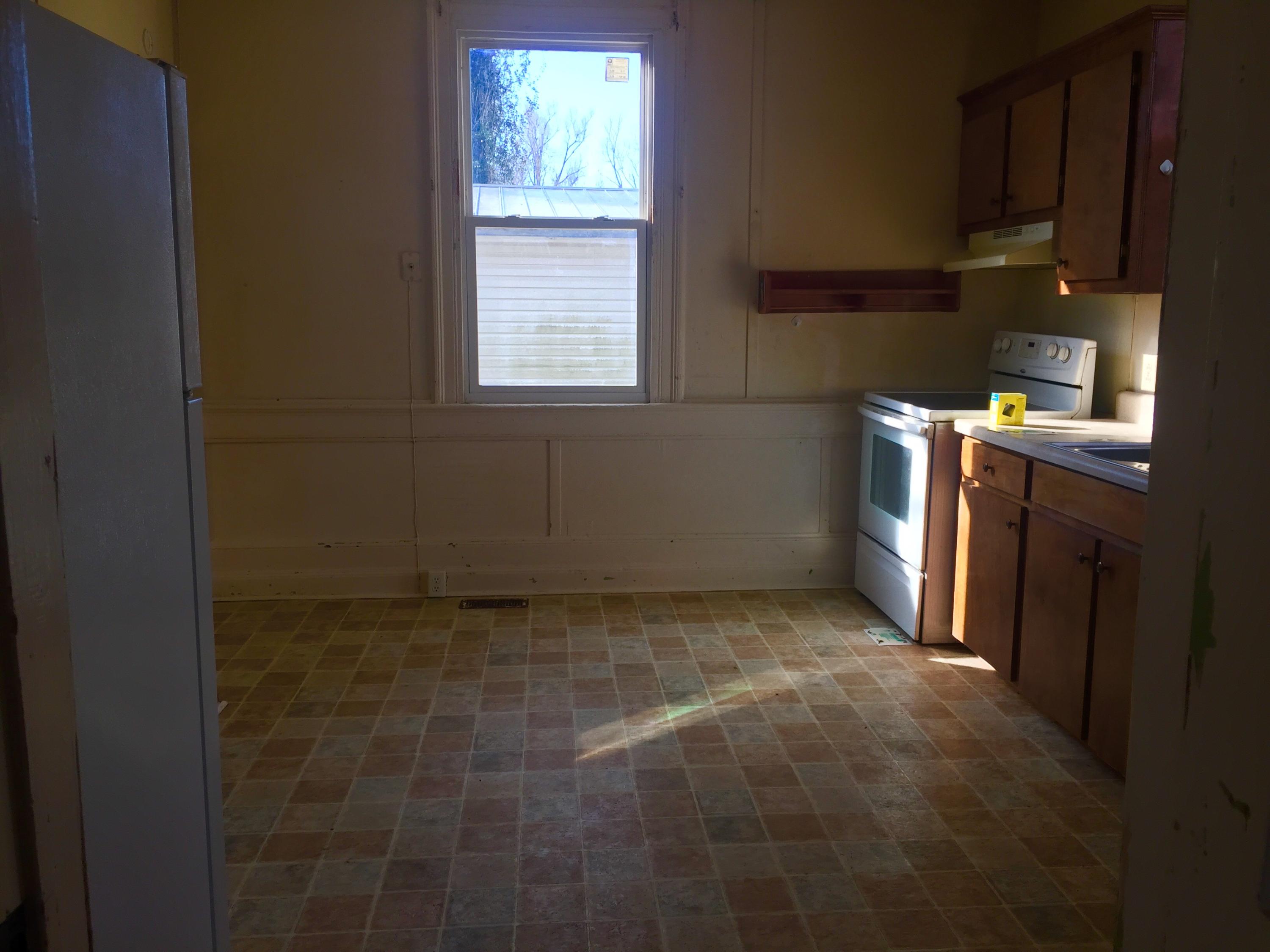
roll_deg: -1.3
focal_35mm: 29
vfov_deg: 48.2
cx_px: 635
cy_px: 476
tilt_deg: -7.1
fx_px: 1064
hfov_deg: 61.7
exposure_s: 1/120
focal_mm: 4.15
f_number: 2.2
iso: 32
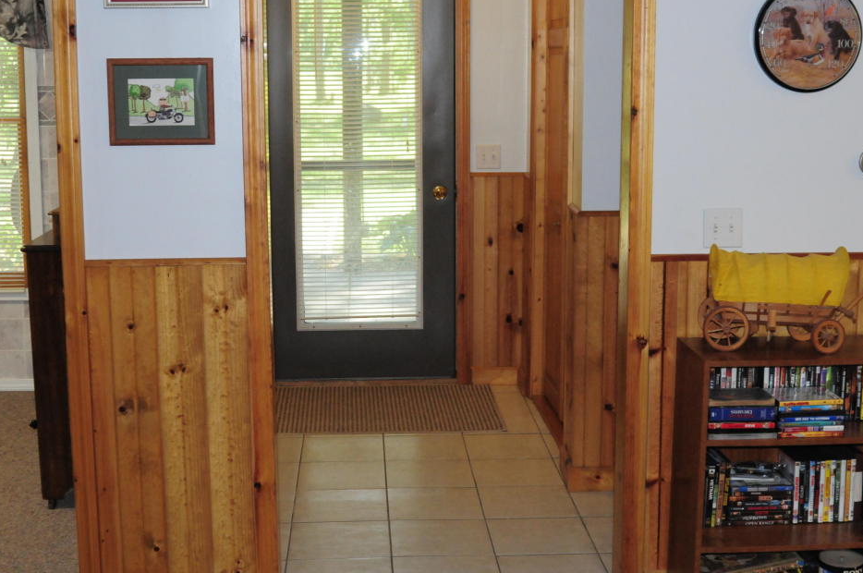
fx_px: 1245
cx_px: 443
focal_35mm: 52
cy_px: 240
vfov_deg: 25.9
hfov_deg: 38.2
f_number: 5.6
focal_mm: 28
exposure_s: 1/160
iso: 1600
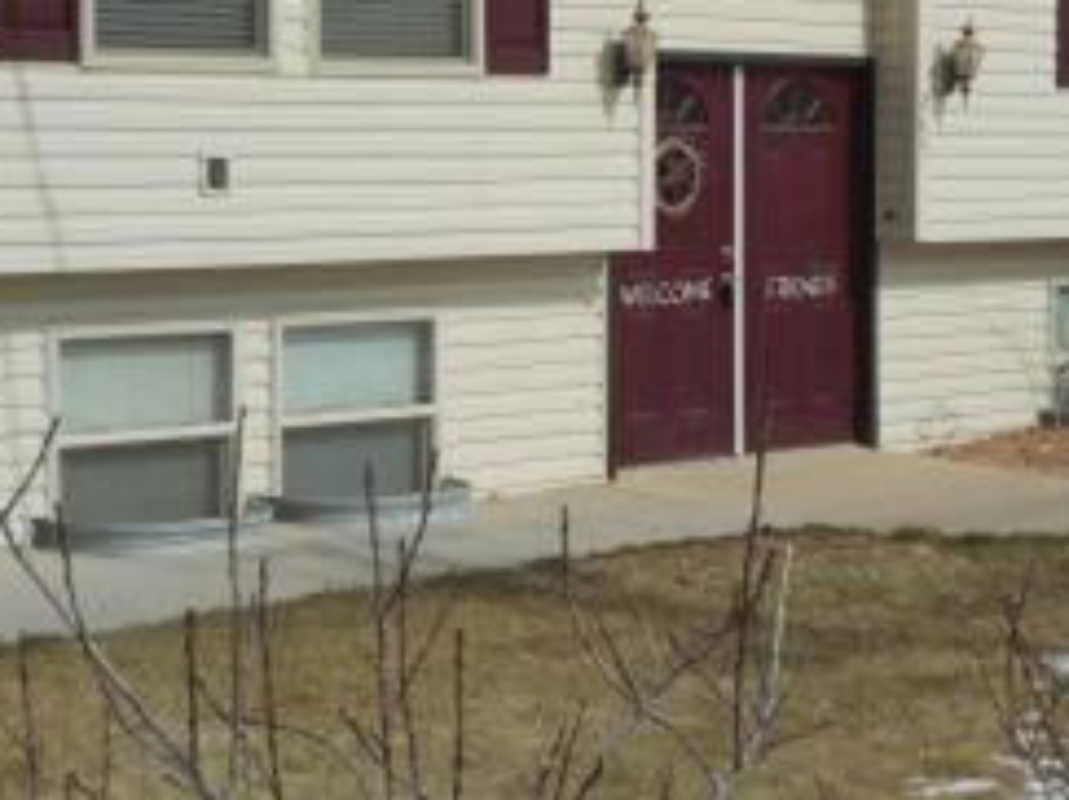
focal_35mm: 79
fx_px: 2438
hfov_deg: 24.7
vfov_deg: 18.6
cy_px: 242
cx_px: 673
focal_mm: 4.1
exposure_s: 1/800
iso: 125
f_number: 6.6
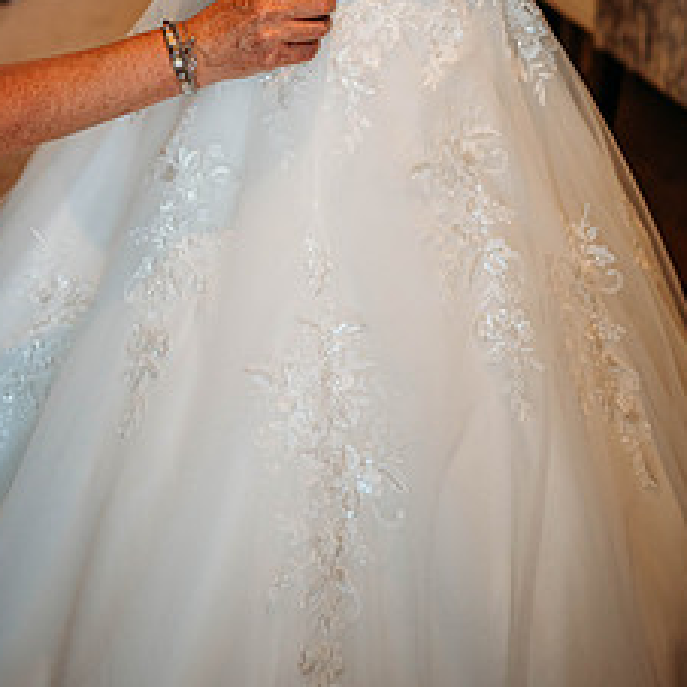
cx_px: 334
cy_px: 12
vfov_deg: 27.5
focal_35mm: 59
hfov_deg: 29.1
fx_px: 1325
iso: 400
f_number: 1.8
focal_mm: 35
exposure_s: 1/640
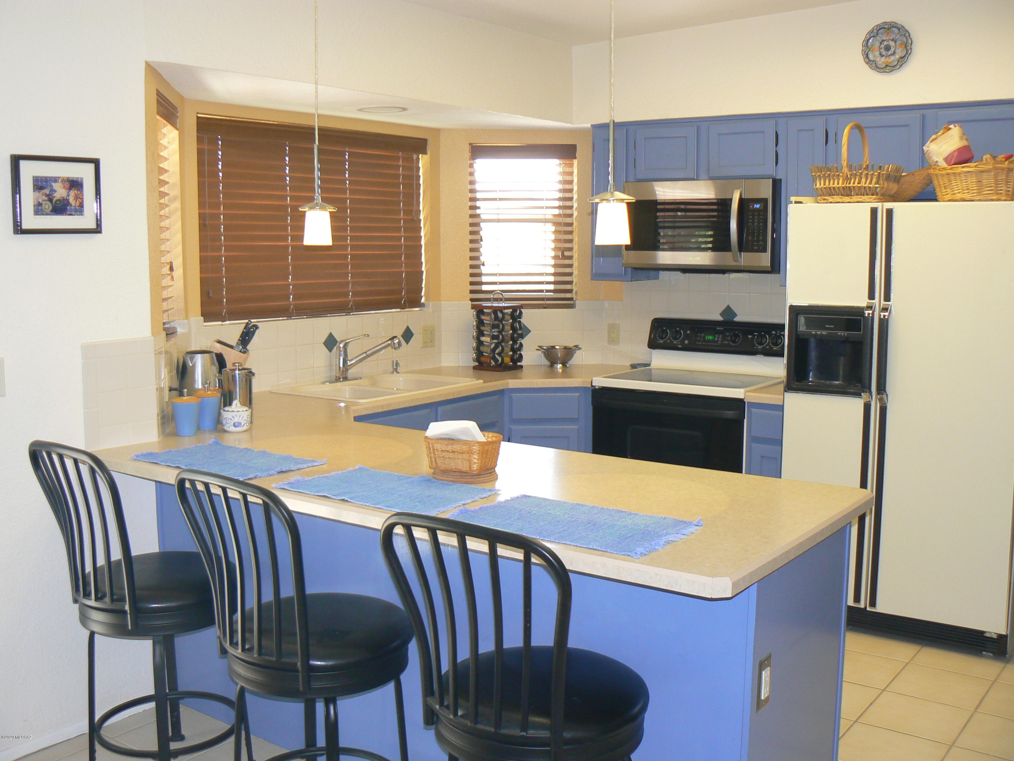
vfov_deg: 39.7
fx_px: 1055
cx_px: 507
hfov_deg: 51.4
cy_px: 380
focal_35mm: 36
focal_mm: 6
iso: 100
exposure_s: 1/20
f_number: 2.8
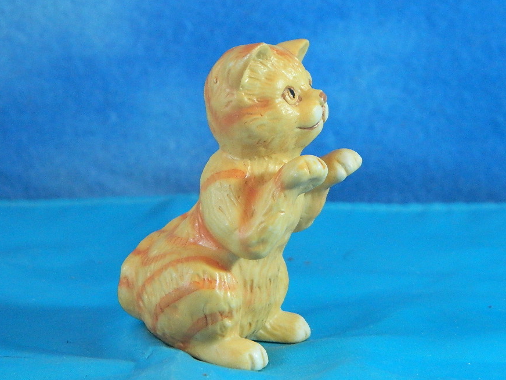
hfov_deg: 16.3
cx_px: 290
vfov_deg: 12.2
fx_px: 1769
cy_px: 162
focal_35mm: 121
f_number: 4.5
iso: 400
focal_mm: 18.6
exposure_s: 1/25
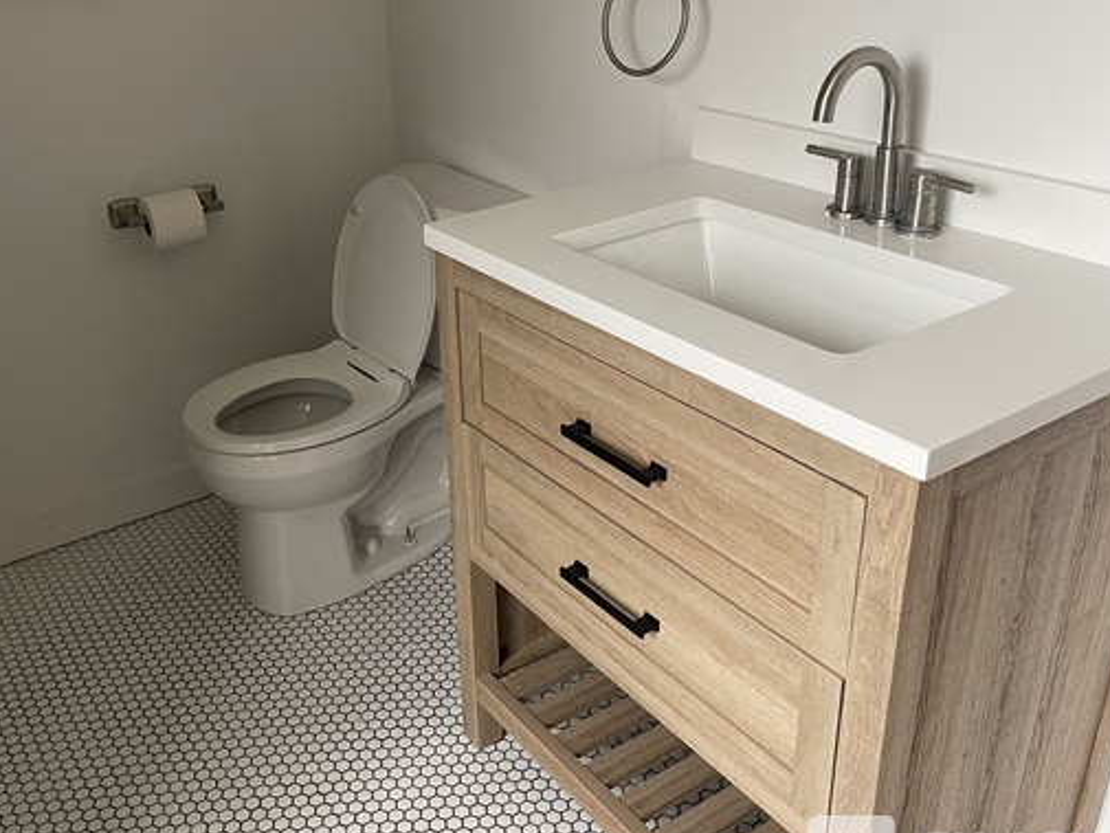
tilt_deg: -24.9
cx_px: 430
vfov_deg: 42.8
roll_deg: +3.4
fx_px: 1058
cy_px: 354
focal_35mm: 33
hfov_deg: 54.8
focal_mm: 5.1
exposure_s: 1/60
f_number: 1.6
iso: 250
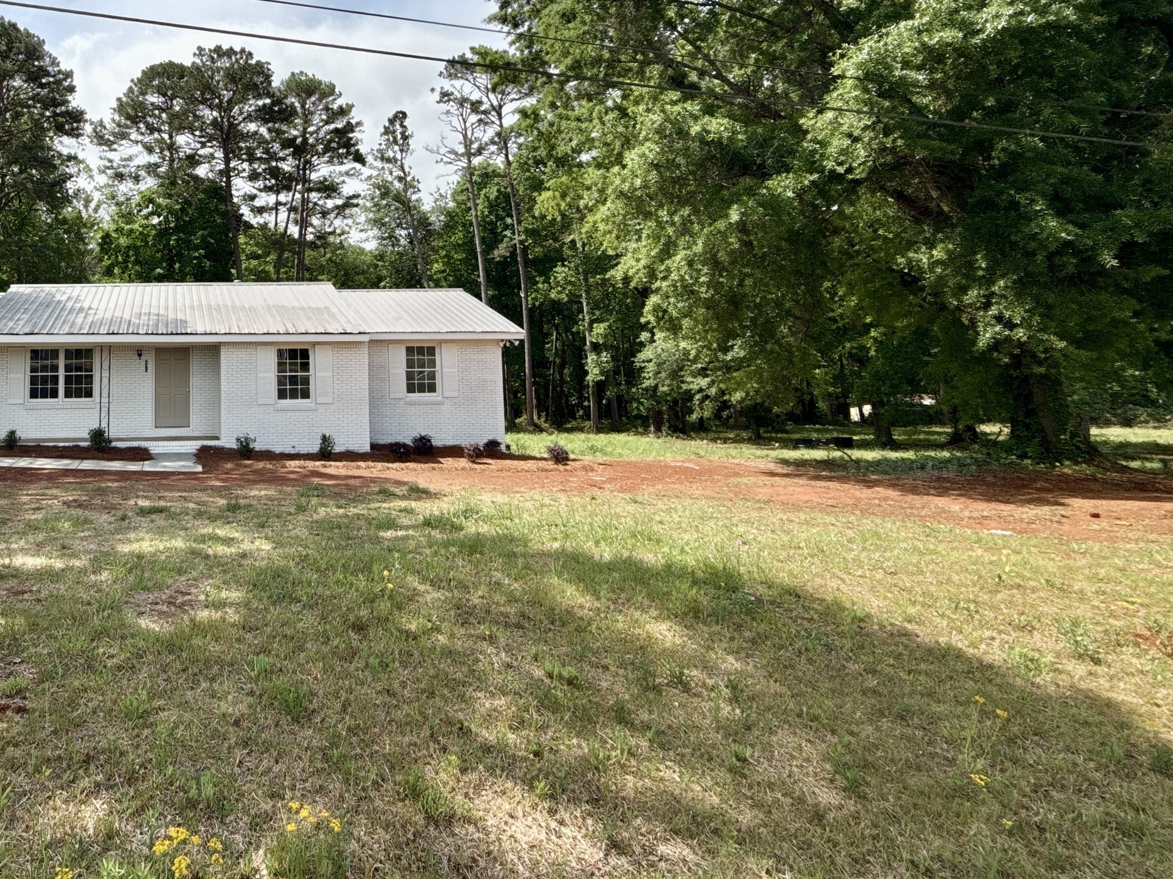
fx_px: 779
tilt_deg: +7.5
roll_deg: +0.9
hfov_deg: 66.8
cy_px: 247
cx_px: 229
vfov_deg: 56.7
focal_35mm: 23
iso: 50
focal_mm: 2.22
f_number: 2.2
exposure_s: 1/2611
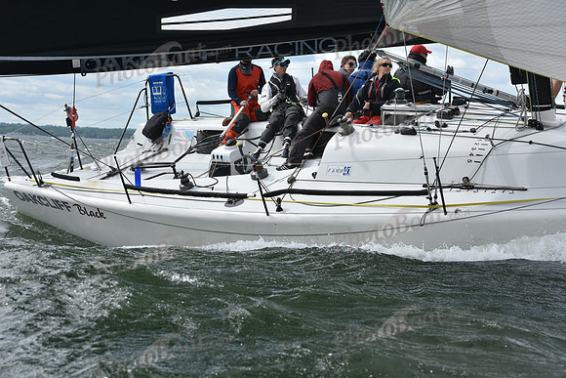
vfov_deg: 12.5
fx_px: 1730
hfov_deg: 18.6
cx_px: 283
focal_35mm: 110
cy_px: 189
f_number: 7.1
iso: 320
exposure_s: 1/1000
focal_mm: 110
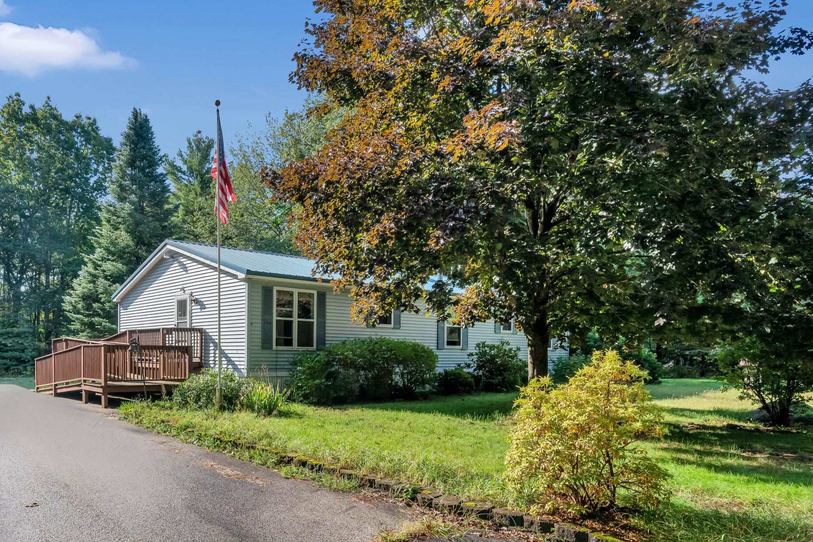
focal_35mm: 26
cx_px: 247
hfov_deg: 66.8
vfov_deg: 48.6
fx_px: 587
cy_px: 367
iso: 800
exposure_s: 1/1500
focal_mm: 16
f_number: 8
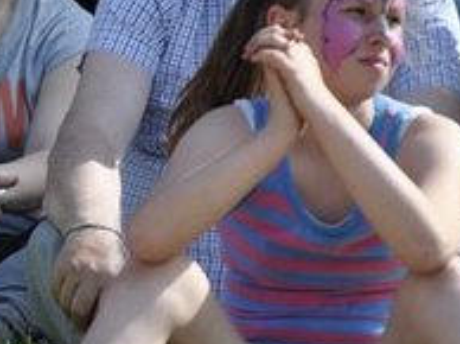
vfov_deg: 1.5
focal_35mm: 970
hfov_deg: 2.0
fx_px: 12874
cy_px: 209
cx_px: -24
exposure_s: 1/500
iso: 220
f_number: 5.6
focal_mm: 200
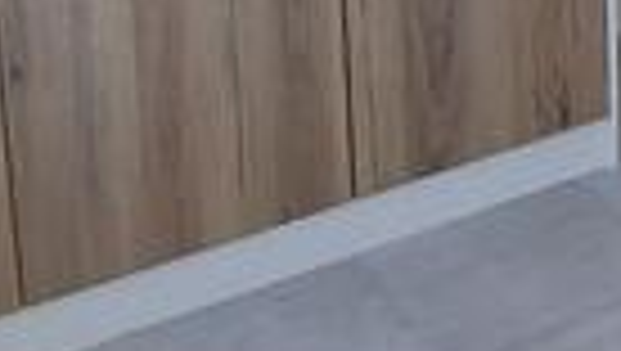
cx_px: 1035
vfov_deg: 13.1
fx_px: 1352
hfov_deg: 20.4
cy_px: -324
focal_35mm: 82
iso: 40
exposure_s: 1/147
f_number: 2.2
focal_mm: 1.42
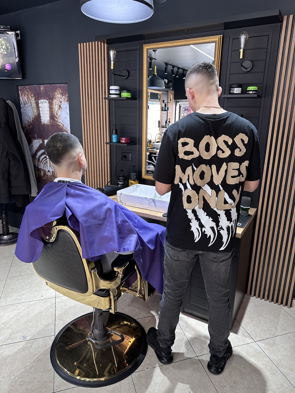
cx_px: 148
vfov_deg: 71.6
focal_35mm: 24
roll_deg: -1.8
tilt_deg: -16.2
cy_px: 196
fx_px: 273
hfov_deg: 56.8
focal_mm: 6.86
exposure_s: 1/100
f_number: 1.78
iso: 200
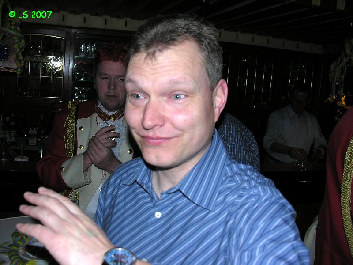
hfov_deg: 52.6
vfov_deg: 40.7
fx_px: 357
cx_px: 176
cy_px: 132
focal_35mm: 35
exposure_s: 1/60.1
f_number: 2.8
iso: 50
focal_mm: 8.9
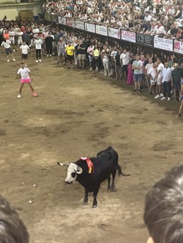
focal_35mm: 77
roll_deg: +0.6
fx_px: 542
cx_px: 92
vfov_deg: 25.3
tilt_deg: -16.2
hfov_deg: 19.2
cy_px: 122
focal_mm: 9
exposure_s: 1/34
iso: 800
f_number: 2.8
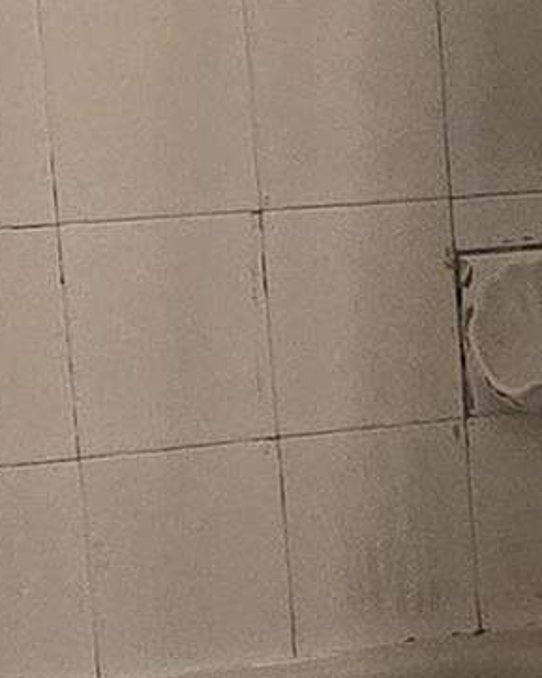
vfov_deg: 17.6
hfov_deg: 10.6
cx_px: 1547
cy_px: 146
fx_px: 2165
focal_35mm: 108
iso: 320
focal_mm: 2.2
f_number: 2.2
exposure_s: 1/60
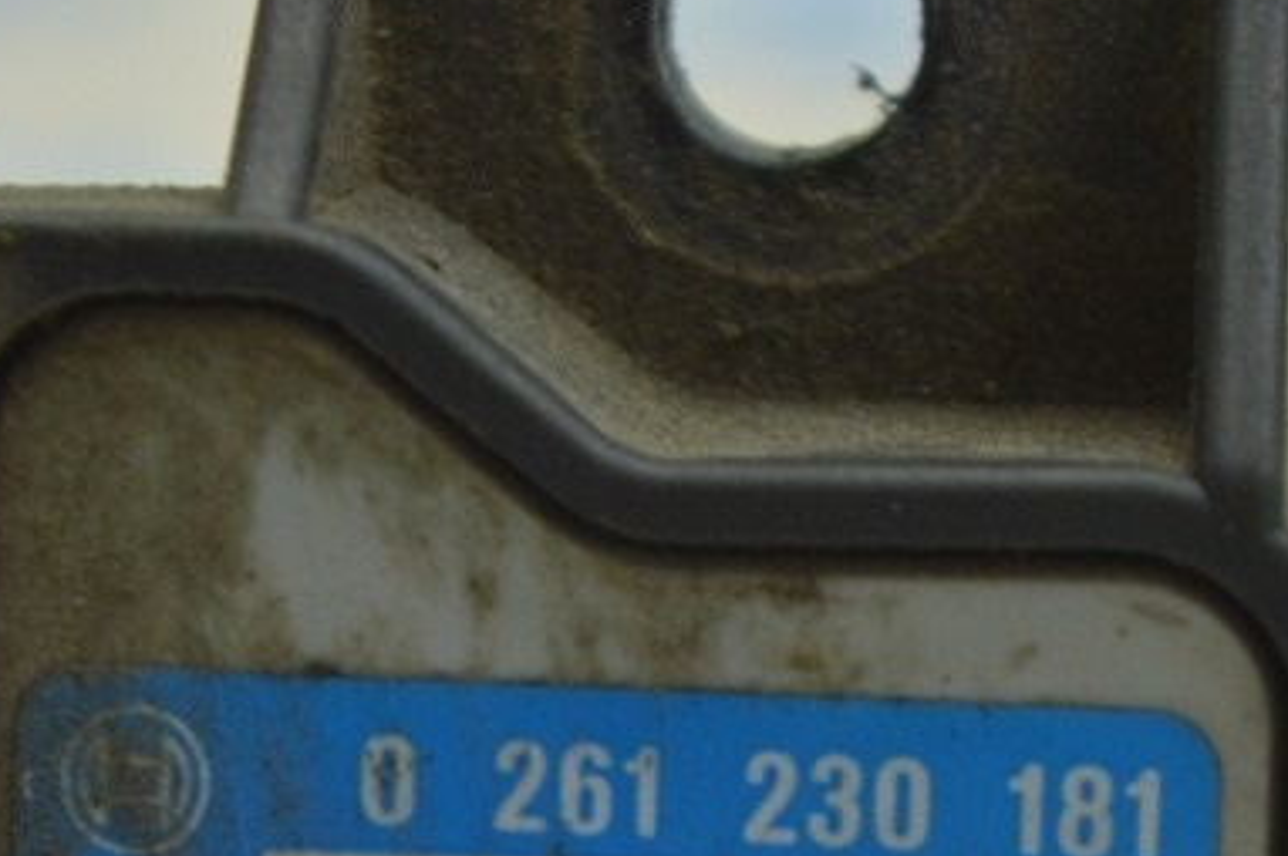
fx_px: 7912
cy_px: 932
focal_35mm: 221
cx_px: 384
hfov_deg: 9.3
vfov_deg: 6.2
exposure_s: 1/20
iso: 400
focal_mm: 55
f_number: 5.6
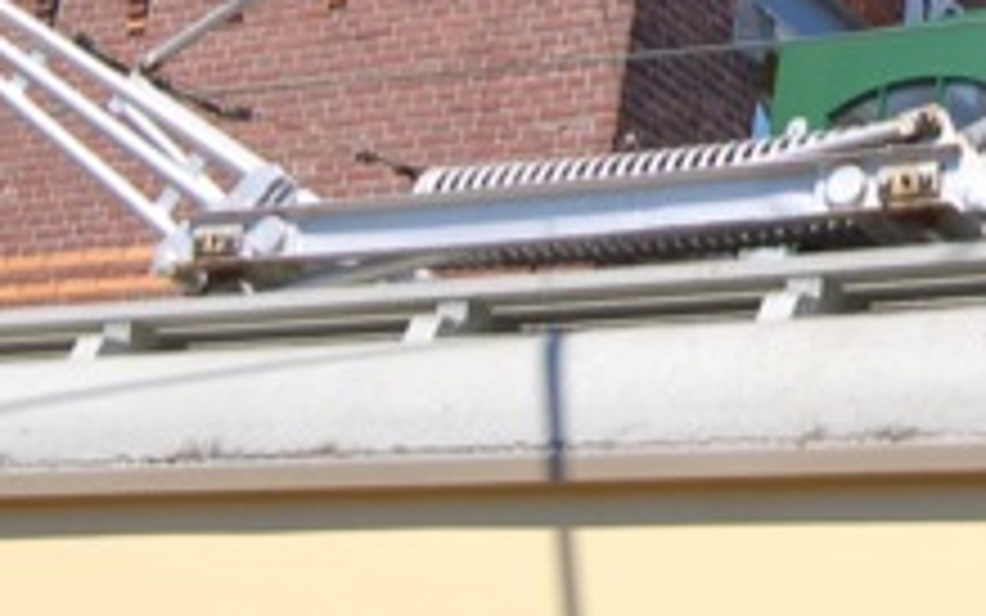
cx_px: 855
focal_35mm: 116
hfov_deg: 17.7
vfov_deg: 10.9
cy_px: -312
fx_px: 3118
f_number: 9
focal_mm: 26
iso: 200
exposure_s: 1/250
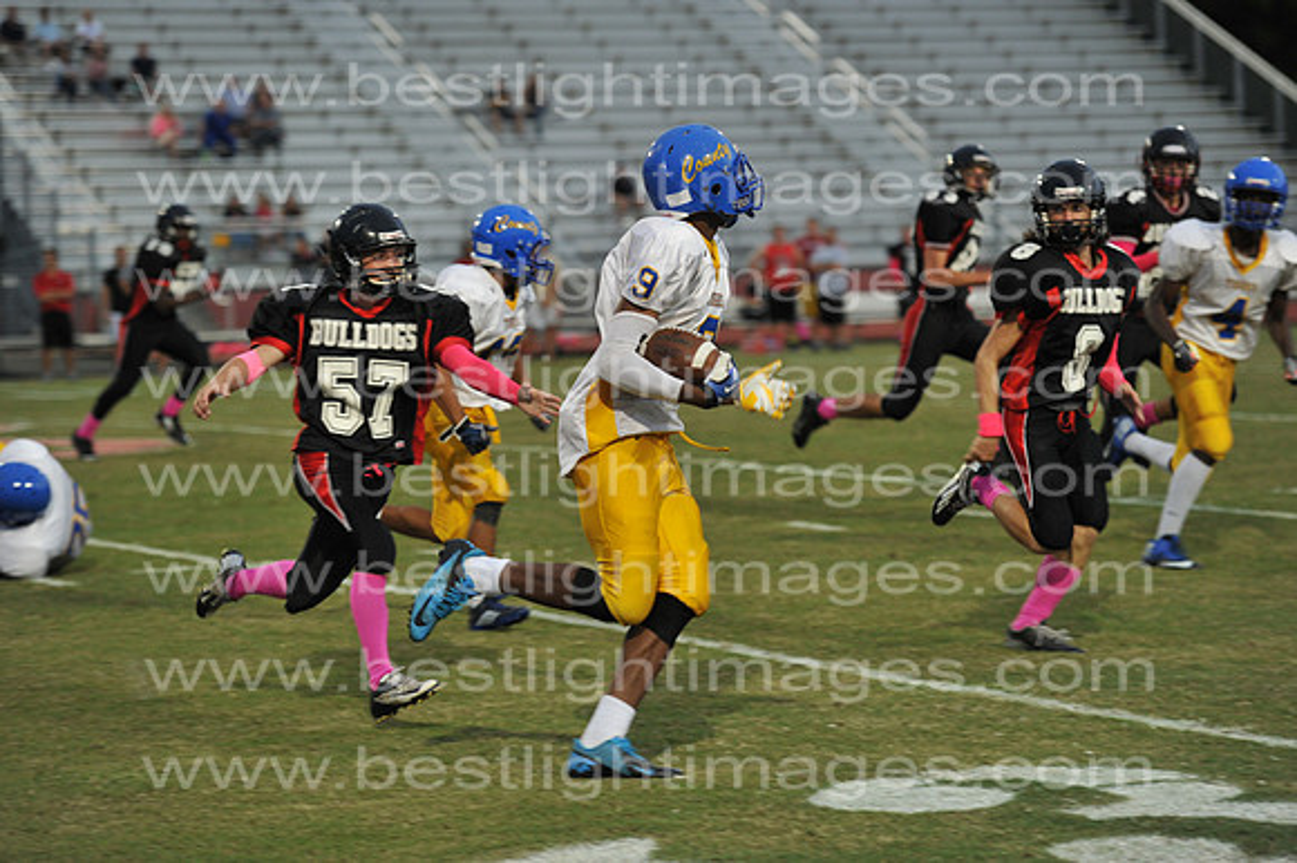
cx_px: 648
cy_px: 432
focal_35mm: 125
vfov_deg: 11.0
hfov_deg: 16.4
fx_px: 4501
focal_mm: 125
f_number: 3.2
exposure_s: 1/400
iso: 1600
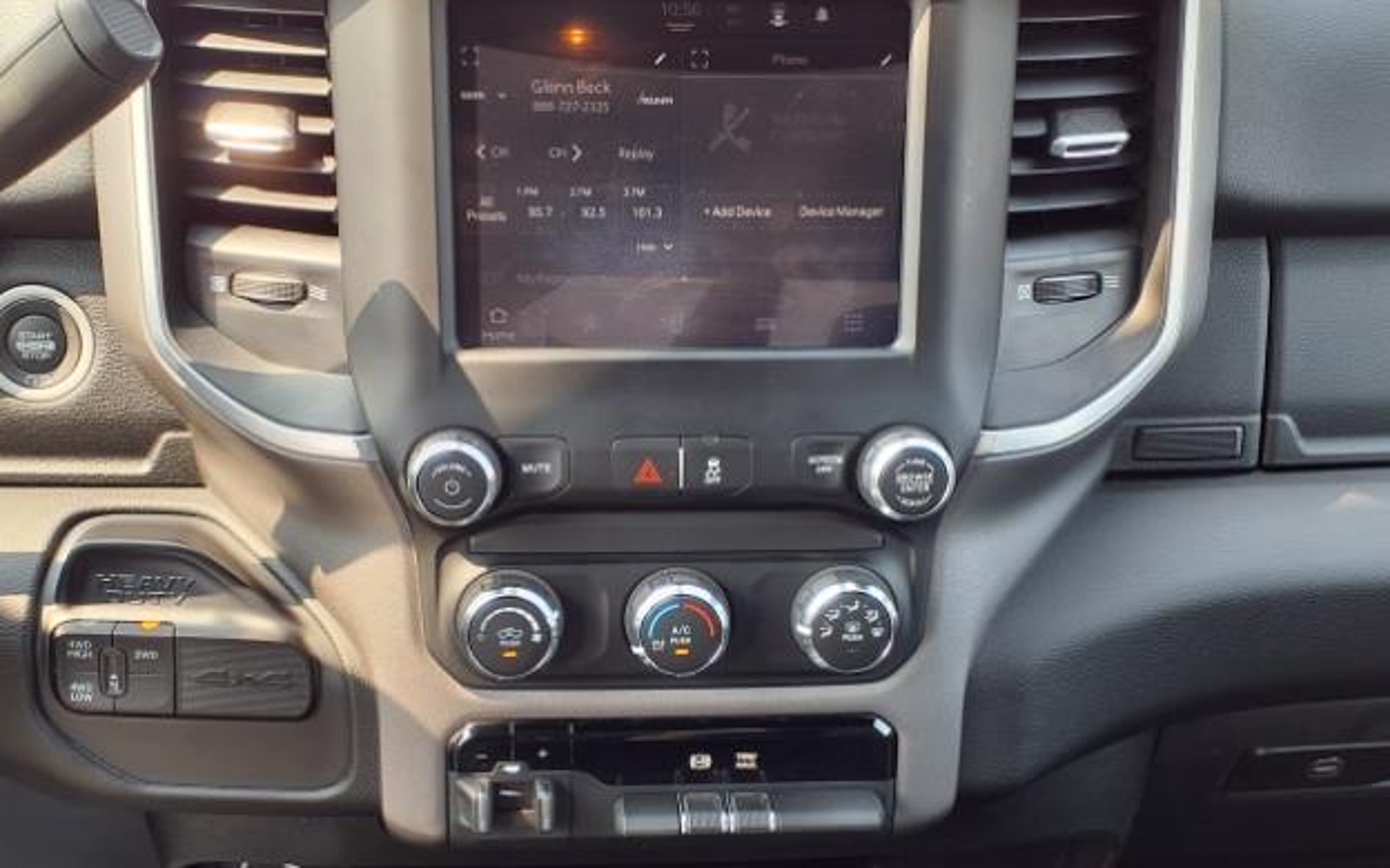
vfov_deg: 27.2
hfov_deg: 42.6
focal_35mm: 47
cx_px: 659
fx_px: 1780
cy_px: 585
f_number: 1.9
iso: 40
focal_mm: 3.58
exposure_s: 1/120
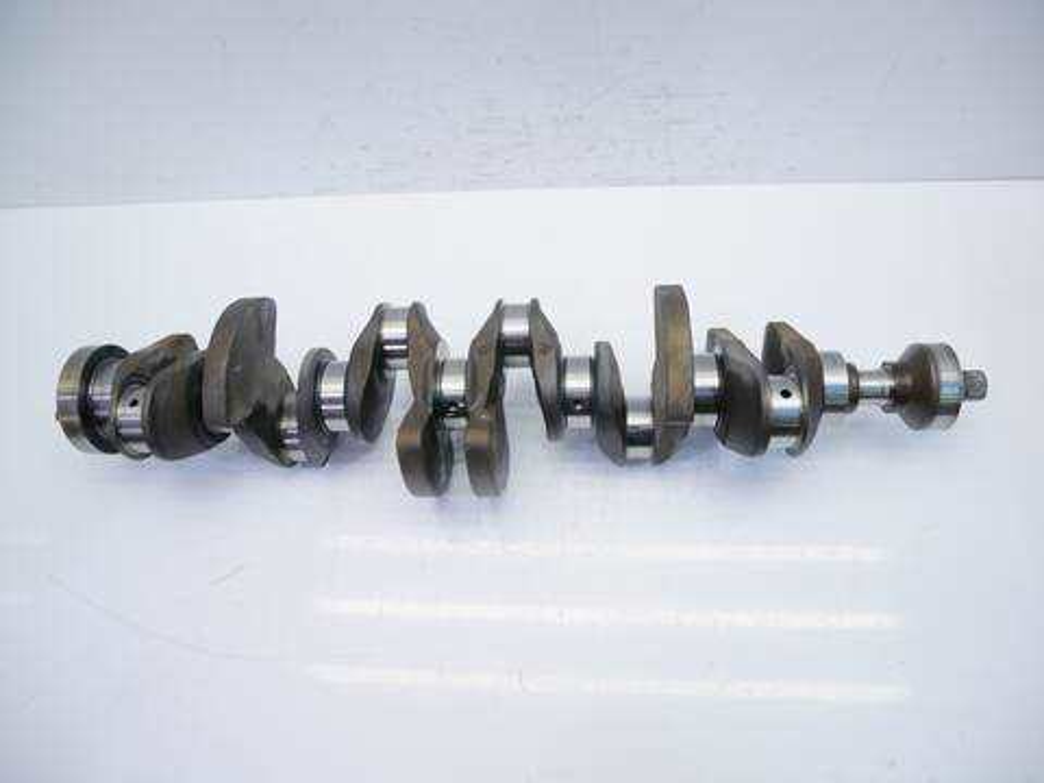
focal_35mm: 24
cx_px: 522
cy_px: 392
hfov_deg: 71.6
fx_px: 724
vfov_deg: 56.8
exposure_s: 1/125
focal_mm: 12
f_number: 3.5
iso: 200
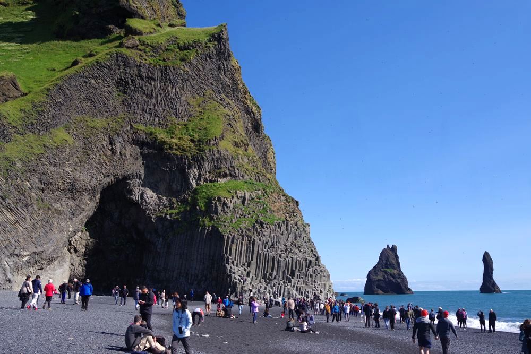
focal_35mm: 36
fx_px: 531
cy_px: 177
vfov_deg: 36.9
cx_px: 266
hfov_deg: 53.1
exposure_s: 1/250
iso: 100
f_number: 6.3
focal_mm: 36
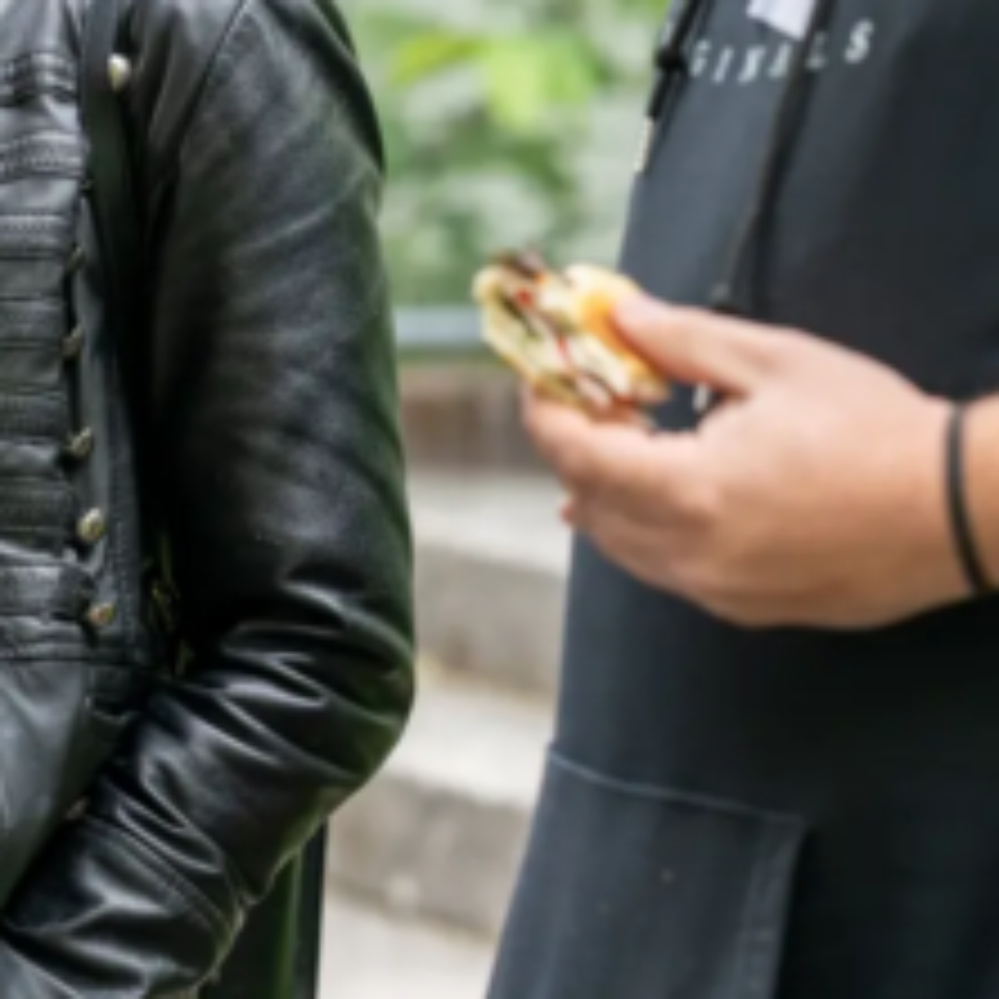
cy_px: 0
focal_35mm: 229
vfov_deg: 7.6
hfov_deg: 7.6
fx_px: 7477
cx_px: -70
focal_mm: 85
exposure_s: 1/250
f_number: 2.8
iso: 200
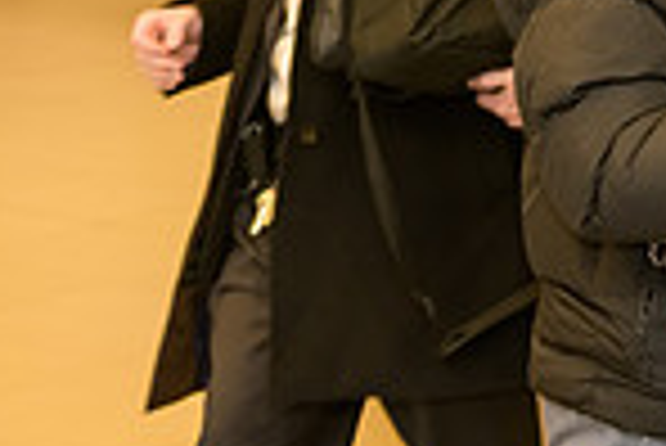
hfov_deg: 13.0
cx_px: 1026
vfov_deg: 9.2
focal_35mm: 149
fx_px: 2759
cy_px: -20
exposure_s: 1/80
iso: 800
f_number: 3.2
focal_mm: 38
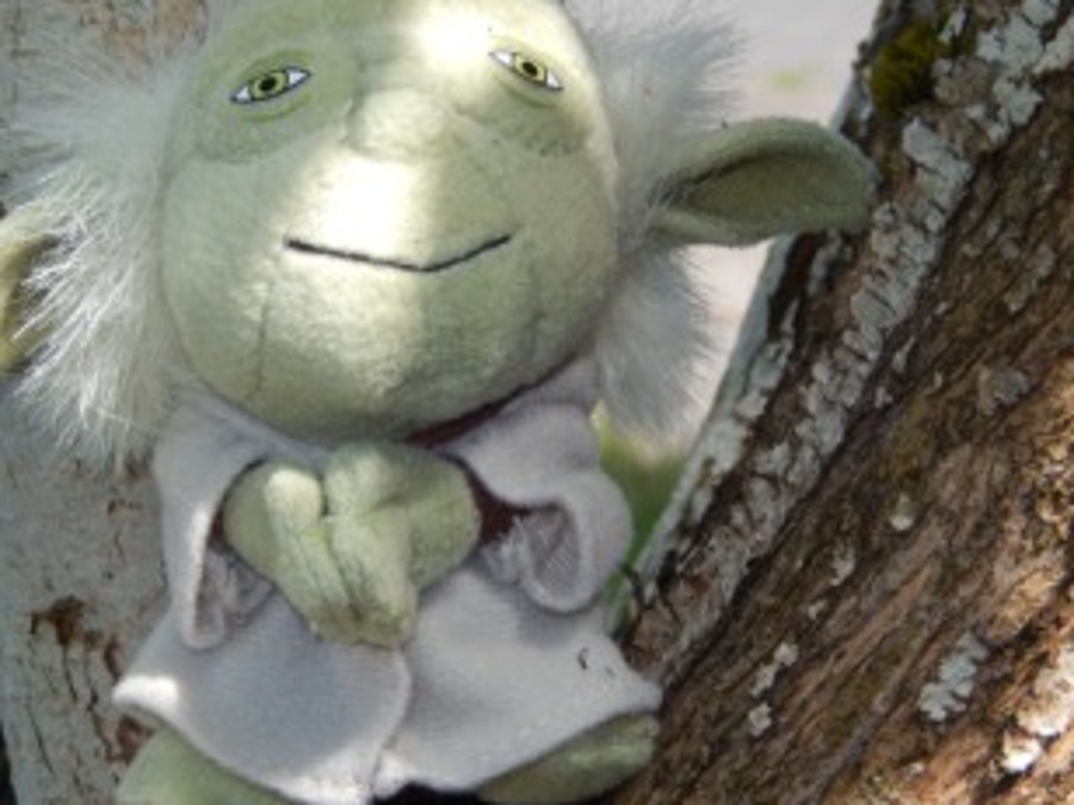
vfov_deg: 10.7
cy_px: 335
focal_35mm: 138
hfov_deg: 14.3
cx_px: 432
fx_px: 4282
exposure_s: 1/200
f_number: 5.2
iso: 125
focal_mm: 17
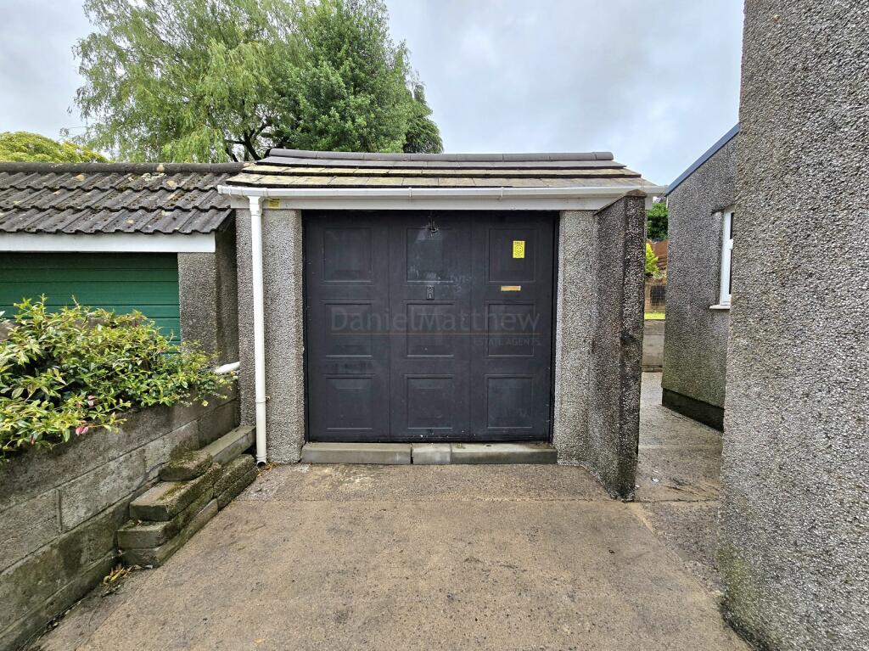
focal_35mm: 13
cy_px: 326
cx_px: 434
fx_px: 326
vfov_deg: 89.9
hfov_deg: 106.2
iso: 125
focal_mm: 2.2
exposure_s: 1/2000
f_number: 2.2
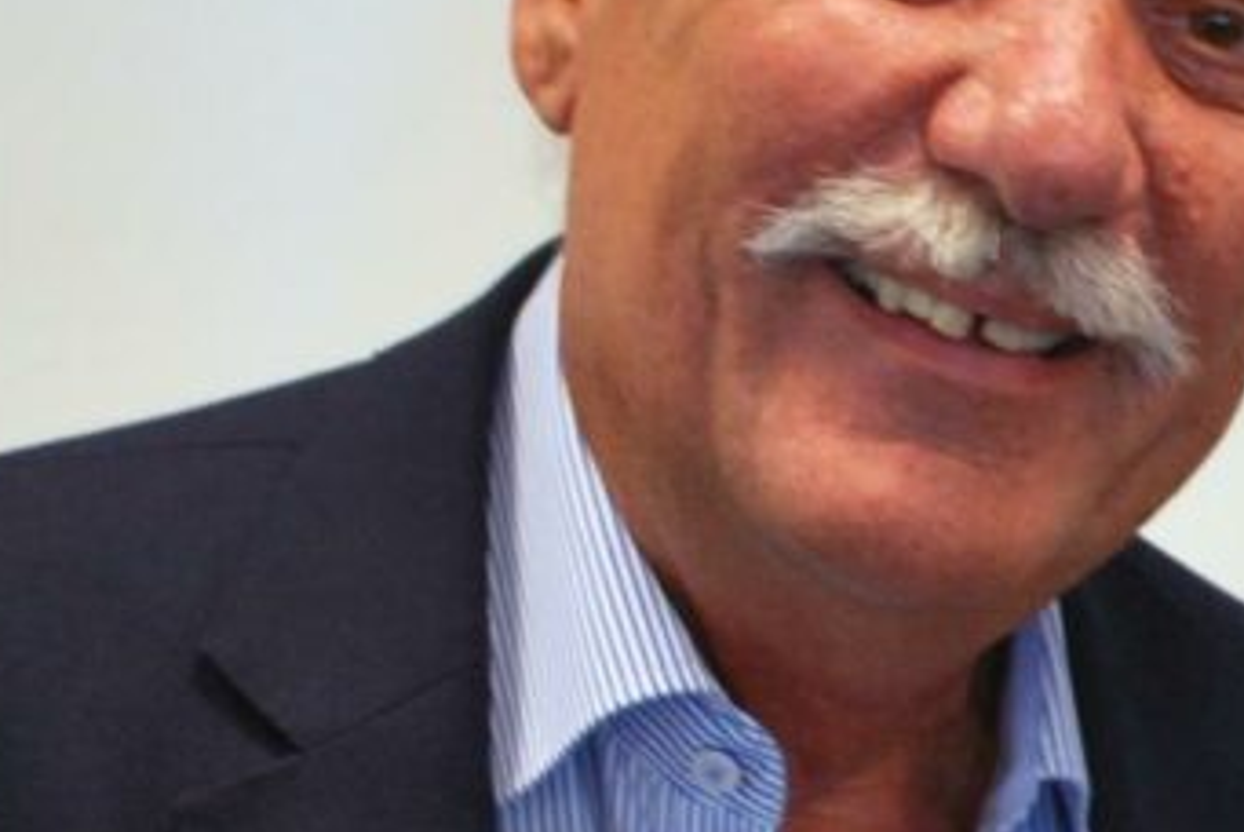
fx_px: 4911
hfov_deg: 14.0
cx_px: 1523
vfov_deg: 9.7
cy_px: 383
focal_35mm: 142
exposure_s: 1/30
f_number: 4.2
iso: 220
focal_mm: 24
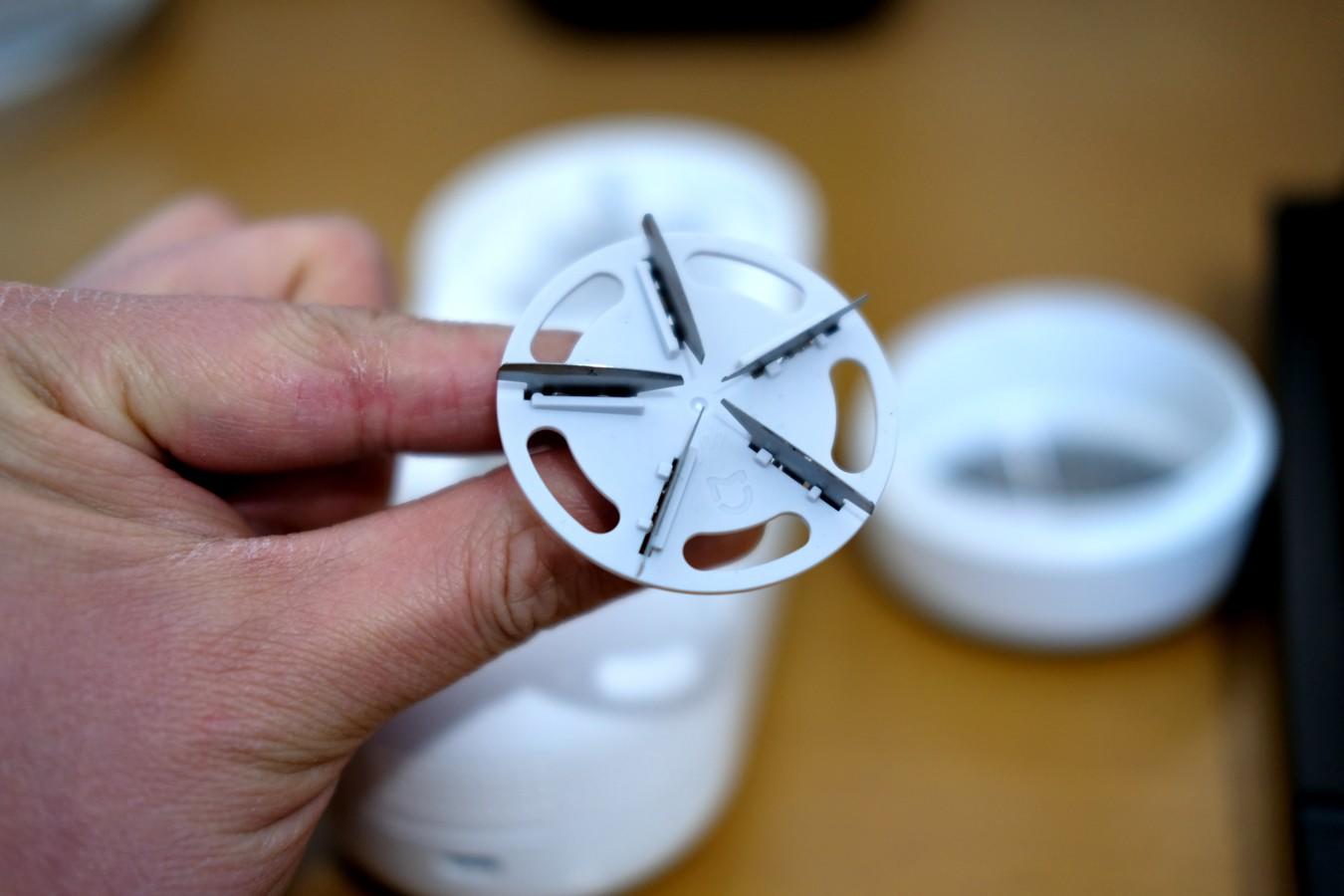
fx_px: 1979
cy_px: 448
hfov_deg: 37.5
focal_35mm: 53
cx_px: 672
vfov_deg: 25.5
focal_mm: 35
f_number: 2
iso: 320
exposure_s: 1/125
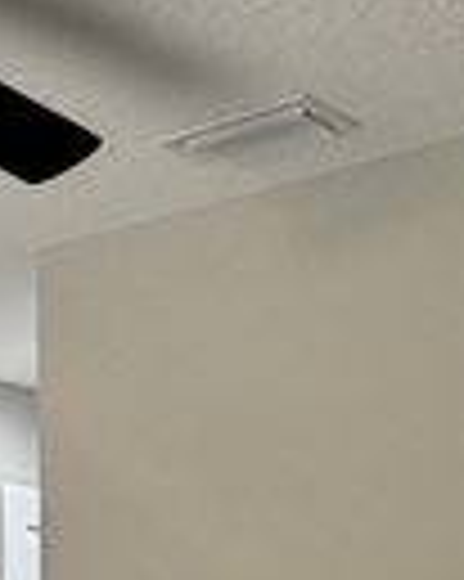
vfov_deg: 20.5
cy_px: 755
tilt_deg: -3.5
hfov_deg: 17.1
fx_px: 1461
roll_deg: +1.0
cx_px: -117
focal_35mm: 85
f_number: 2.2
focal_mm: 2.22
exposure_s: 1/60
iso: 250
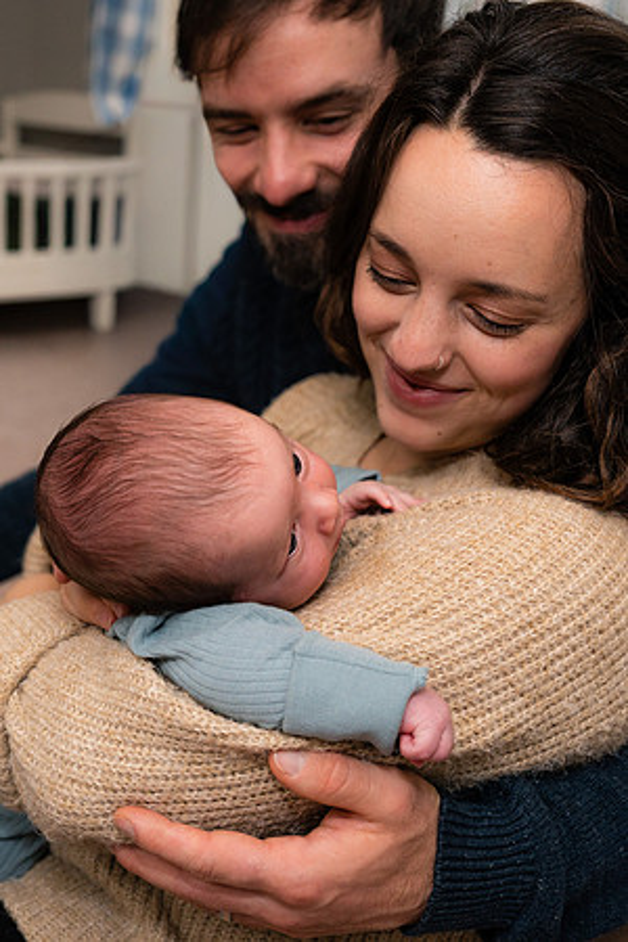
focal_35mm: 37
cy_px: 471
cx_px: 260
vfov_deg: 51.3
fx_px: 981
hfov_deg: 35.4
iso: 500
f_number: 2.8
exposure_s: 1/250
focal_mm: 25
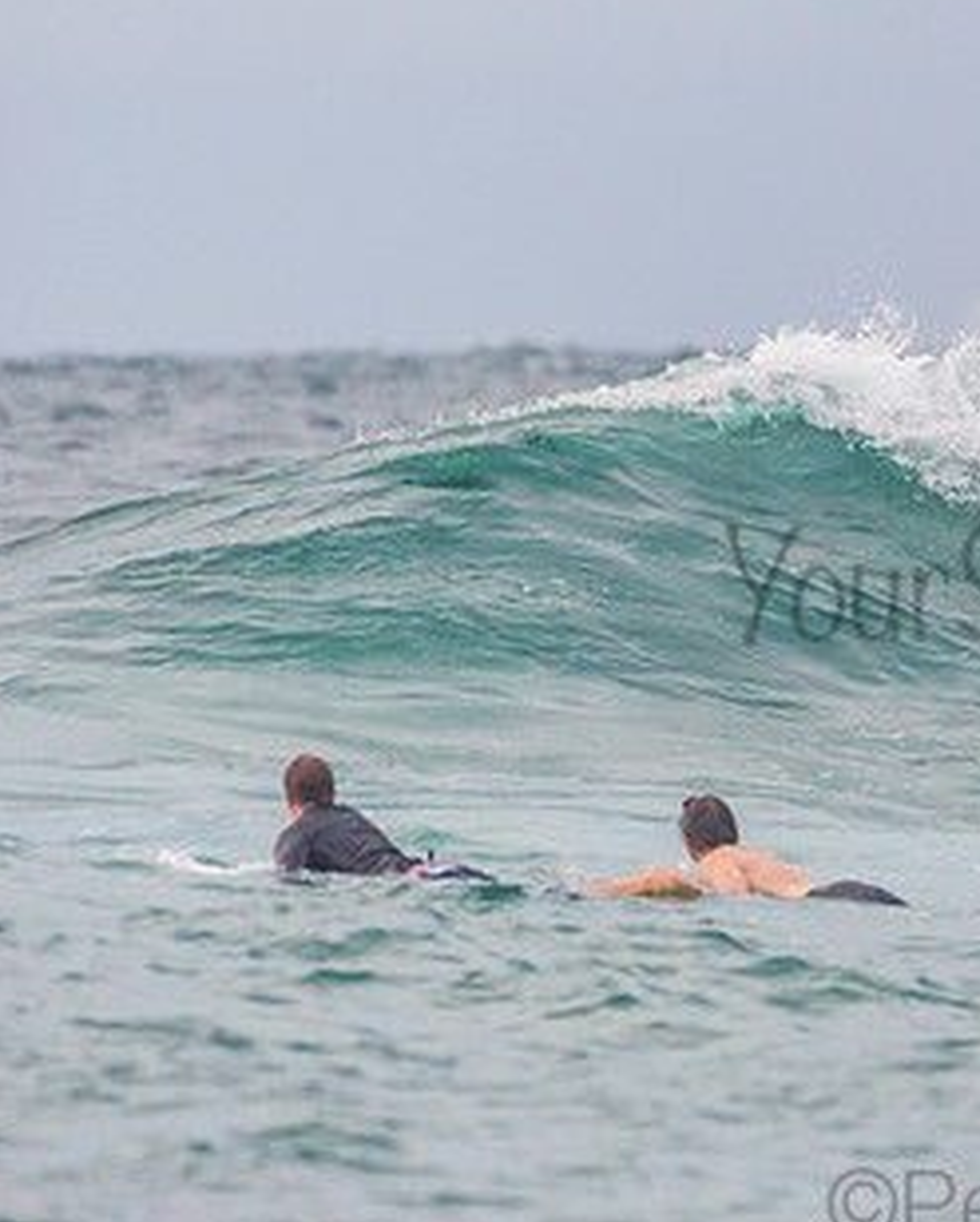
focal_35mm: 883
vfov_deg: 2.2
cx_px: 1135
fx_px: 31966
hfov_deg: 1.8
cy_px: 550
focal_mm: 500
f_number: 5.6
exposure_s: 1/1600
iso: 2000
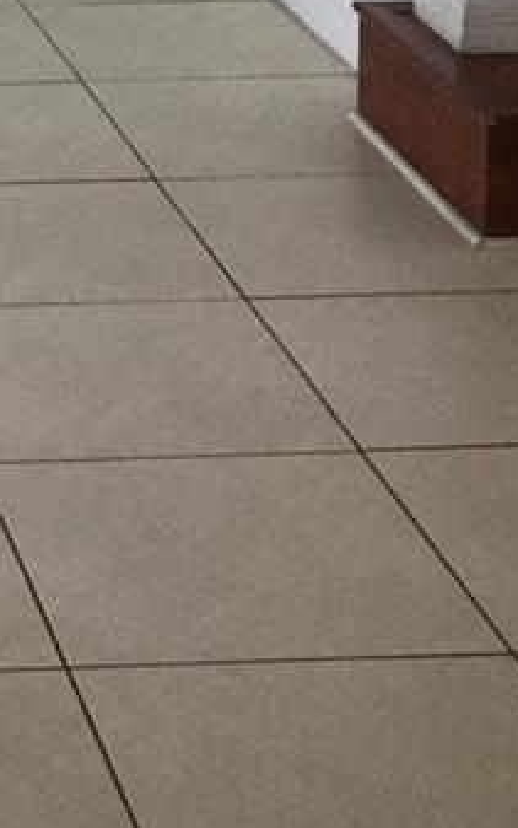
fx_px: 2639
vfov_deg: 16.4
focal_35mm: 117
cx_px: -565
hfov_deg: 10.2
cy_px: -366
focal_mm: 3.3
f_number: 2.4
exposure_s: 1/30
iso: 40
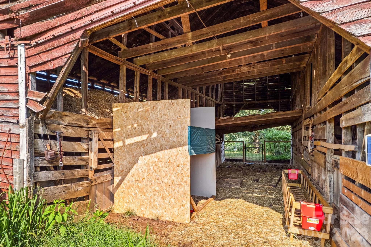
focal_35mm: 22
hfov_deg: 78.6
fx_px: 227
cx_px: 186
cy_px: 124
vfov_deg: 57.2
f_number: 2.8
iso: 100
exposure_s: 1/350
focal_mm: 8.38
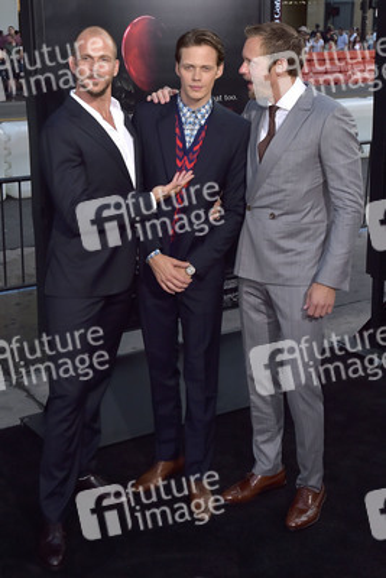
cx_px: 193
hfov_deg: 31.9
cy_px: 289
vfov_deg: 46.4
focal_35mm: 42
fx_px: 675
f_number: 6.3
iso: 800
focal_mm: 42
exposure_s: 1/320
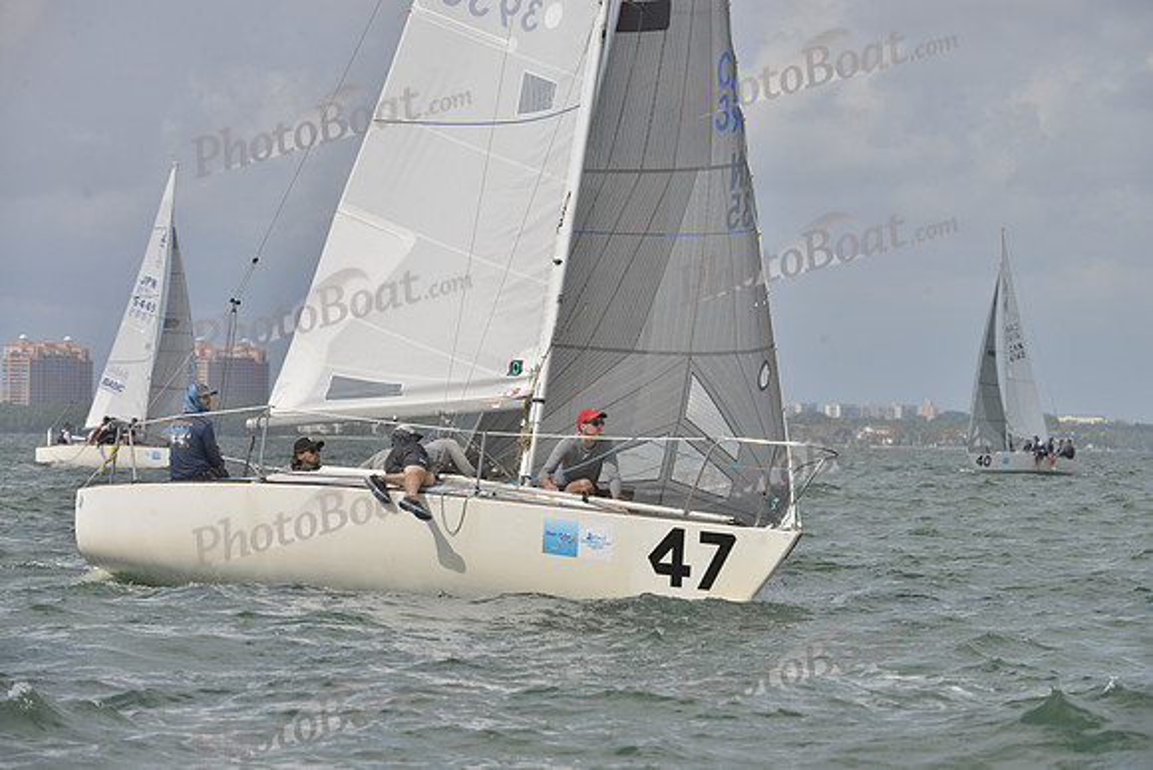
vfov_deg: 5.7
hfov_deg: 8.6
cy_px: 385
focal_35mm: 240
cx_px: 576
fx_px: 7688
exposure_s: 1/1250
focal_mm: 240
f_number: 11
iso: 400
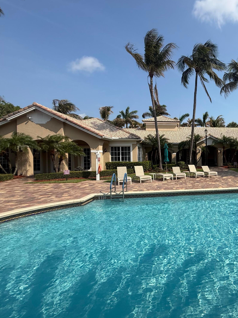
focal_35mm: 19
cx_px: 203
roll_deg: -0.2
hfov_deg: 60.7
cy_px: 158
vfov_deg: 84.7
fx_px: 174
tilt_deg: +1.6
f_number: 2.2
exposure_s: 1/2717
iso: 50
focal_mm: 2.22
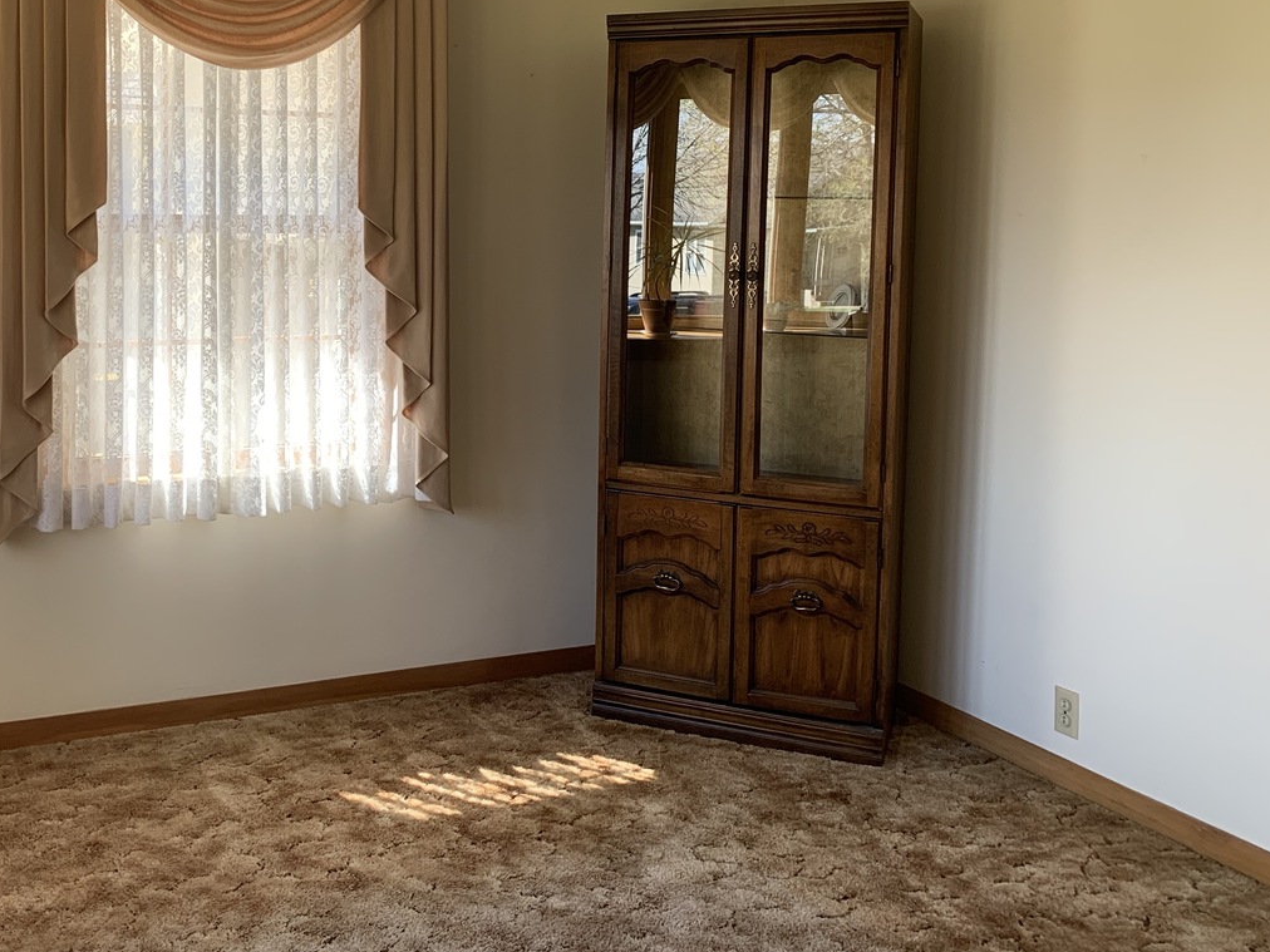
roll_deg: +0.2
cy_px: 283
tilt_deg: -3.2
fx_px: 1357
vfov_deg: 38.0
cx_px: 374
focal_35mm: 37
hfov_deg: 48.8
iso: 64
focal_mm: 4.25
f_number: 1.8
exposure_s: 1/121
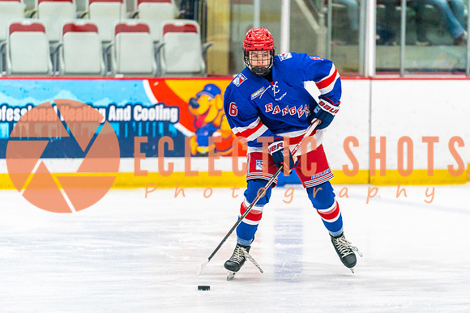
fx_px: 3282
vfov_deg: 5.5
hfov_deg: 8.2
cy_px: 173
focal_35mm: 251
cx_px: 247
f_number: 2.8
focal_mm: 200
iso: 3200
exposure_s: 1/1000
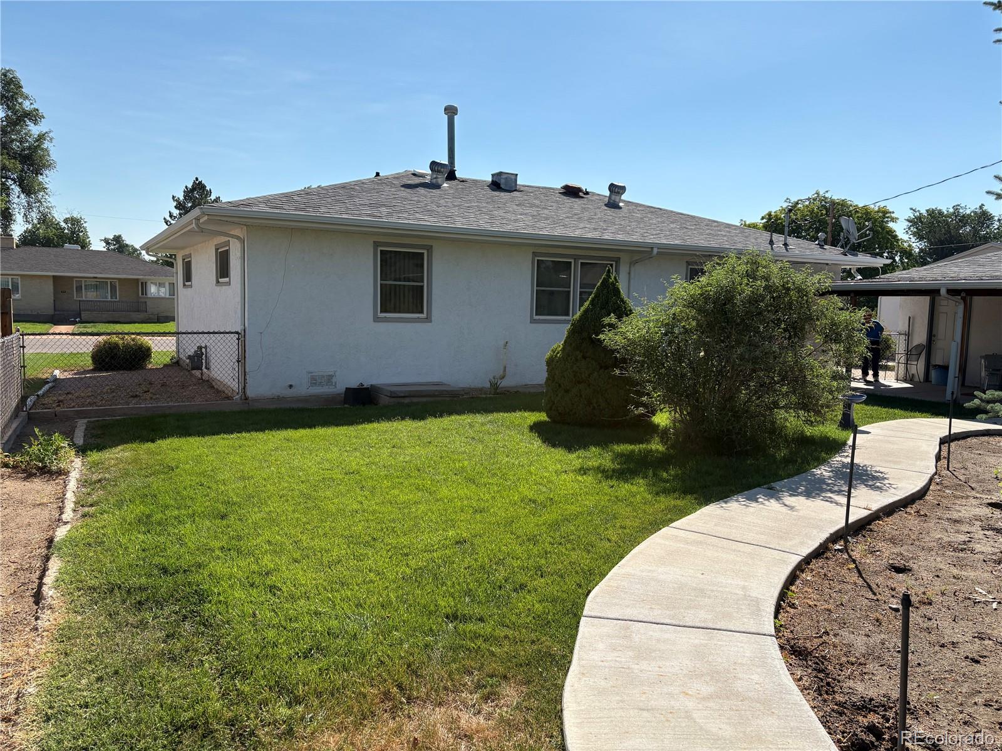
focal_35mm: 26
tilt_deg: -4.6
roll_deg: -0.6
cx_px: 501
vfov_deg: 53.1
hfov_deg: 67.3
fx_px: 753
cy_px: 376
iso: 50
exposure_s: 1/4065
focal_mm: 5.96
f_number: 1.6
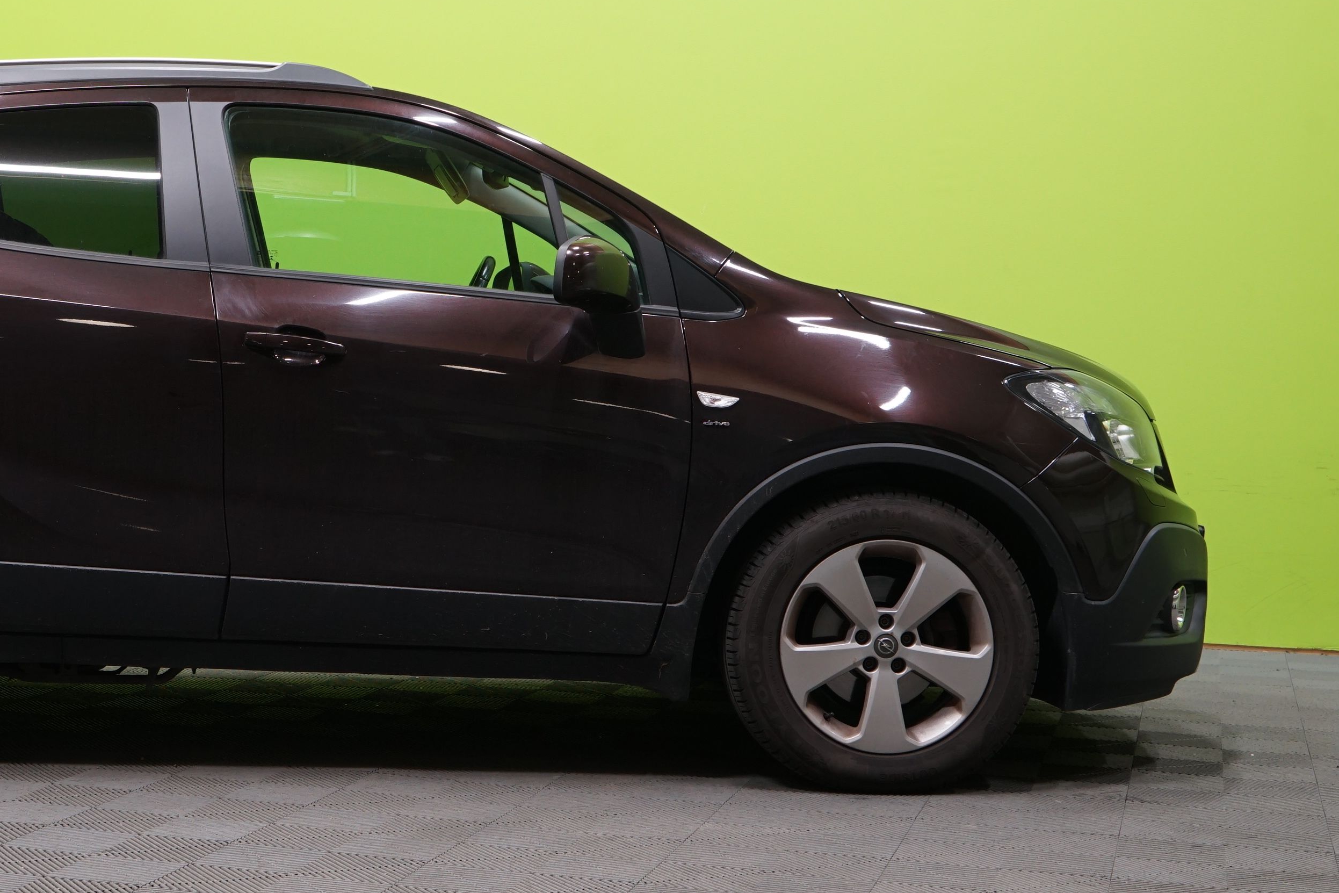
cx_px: 343
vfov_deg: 22.6
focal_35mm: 60
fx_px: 2231
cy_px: 363
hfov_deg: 32.8
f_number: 7.1
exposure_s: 1/25
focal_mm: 38
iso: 640
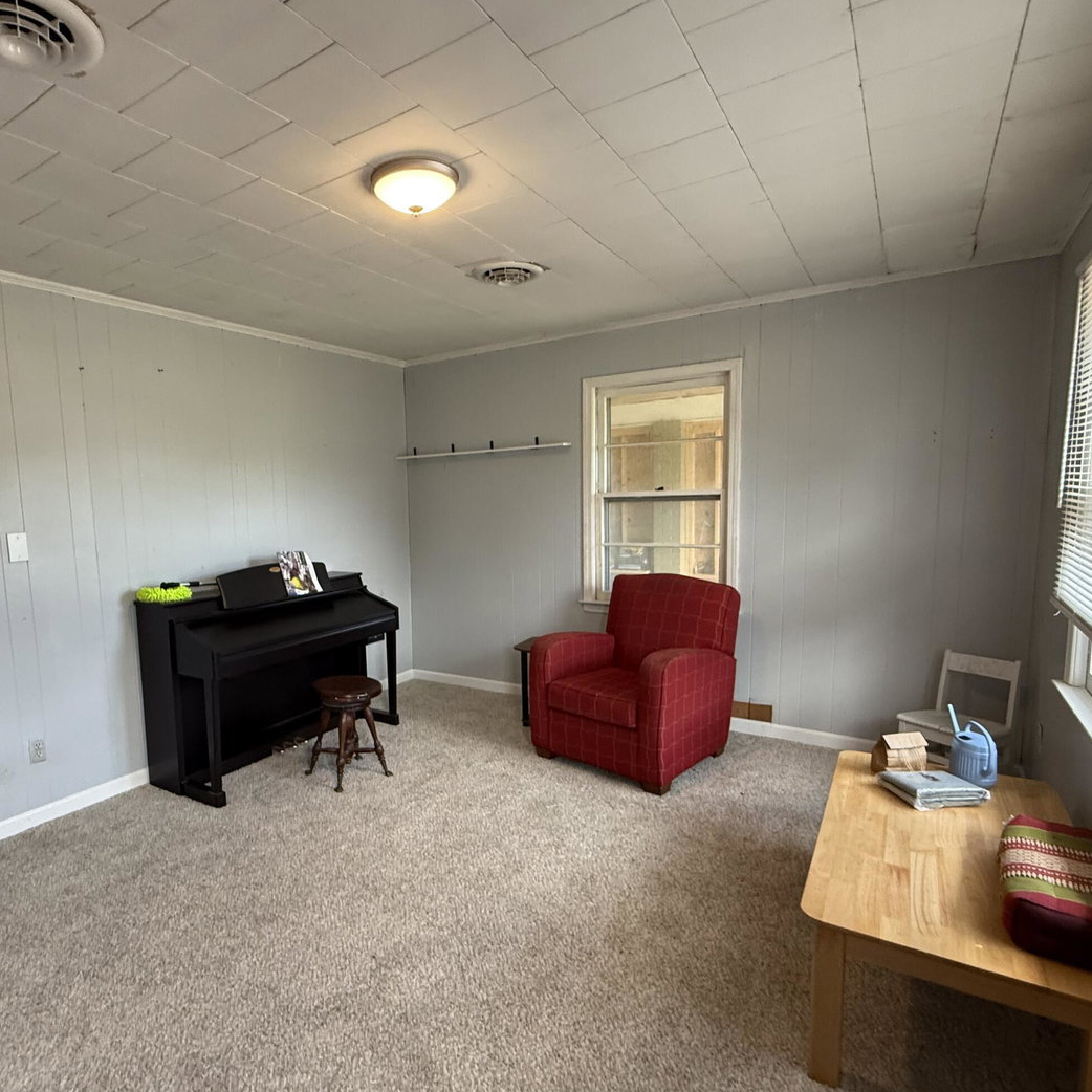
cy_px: 574
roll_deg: +1.4
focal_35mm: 19
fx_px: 678
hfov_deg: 76.8
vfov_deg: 77.6
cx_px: 436
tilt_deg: -8.1
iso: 320
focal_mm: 2.22
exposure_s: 1/120
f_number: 2.2
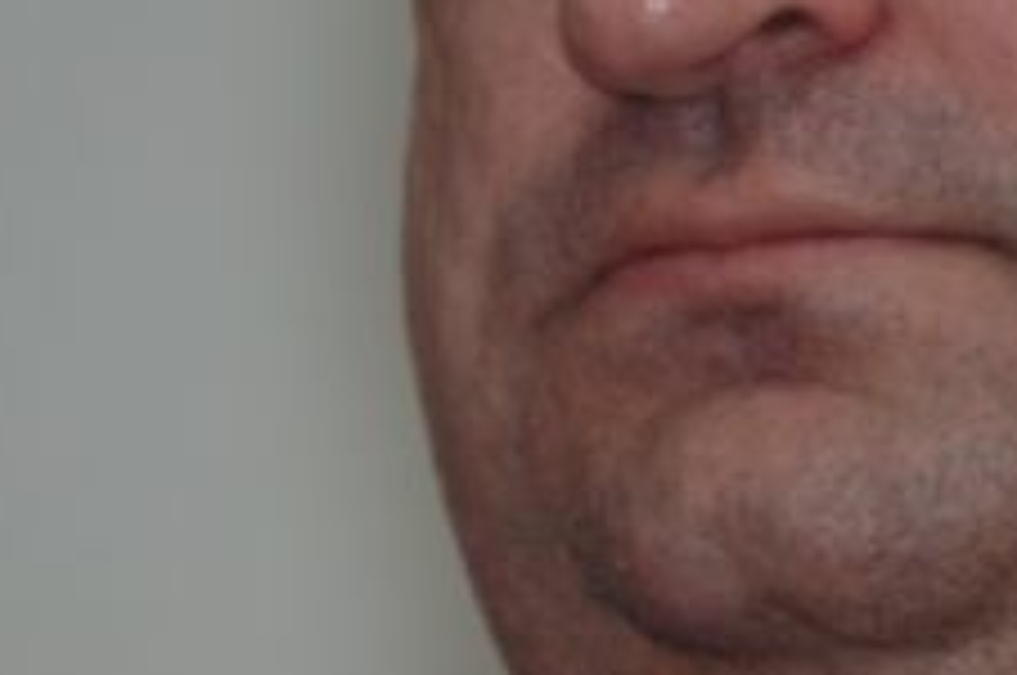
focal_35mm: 1061
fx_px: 29930
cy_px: 317
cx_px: 652
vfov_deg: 1.3
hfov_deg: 1.9
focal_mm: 200
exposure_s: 1/160
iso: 400
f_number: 2.8
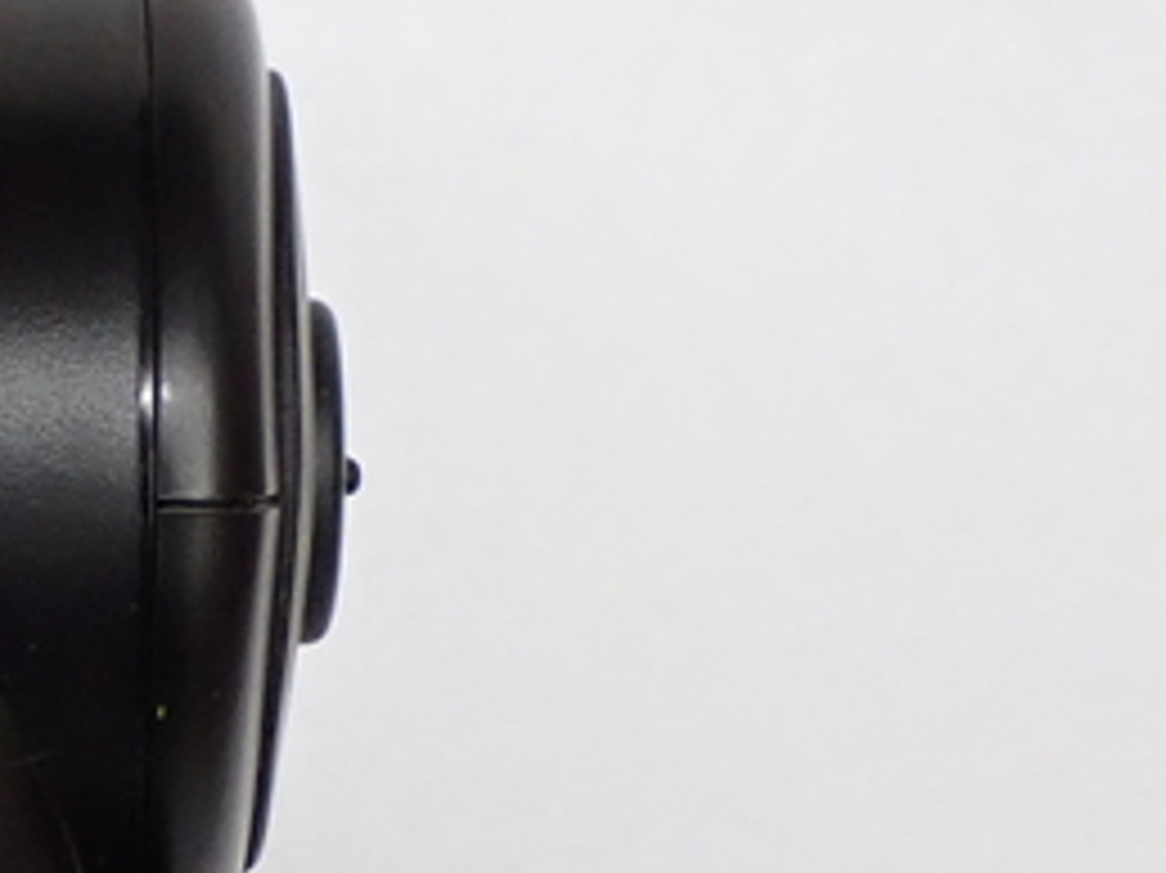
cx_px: -599
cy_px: 1588
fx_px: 9663
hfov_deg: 6.8
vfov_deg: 5.1
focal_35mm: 287
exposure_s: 1/60
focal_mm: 11.09
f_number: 3.6
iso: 400
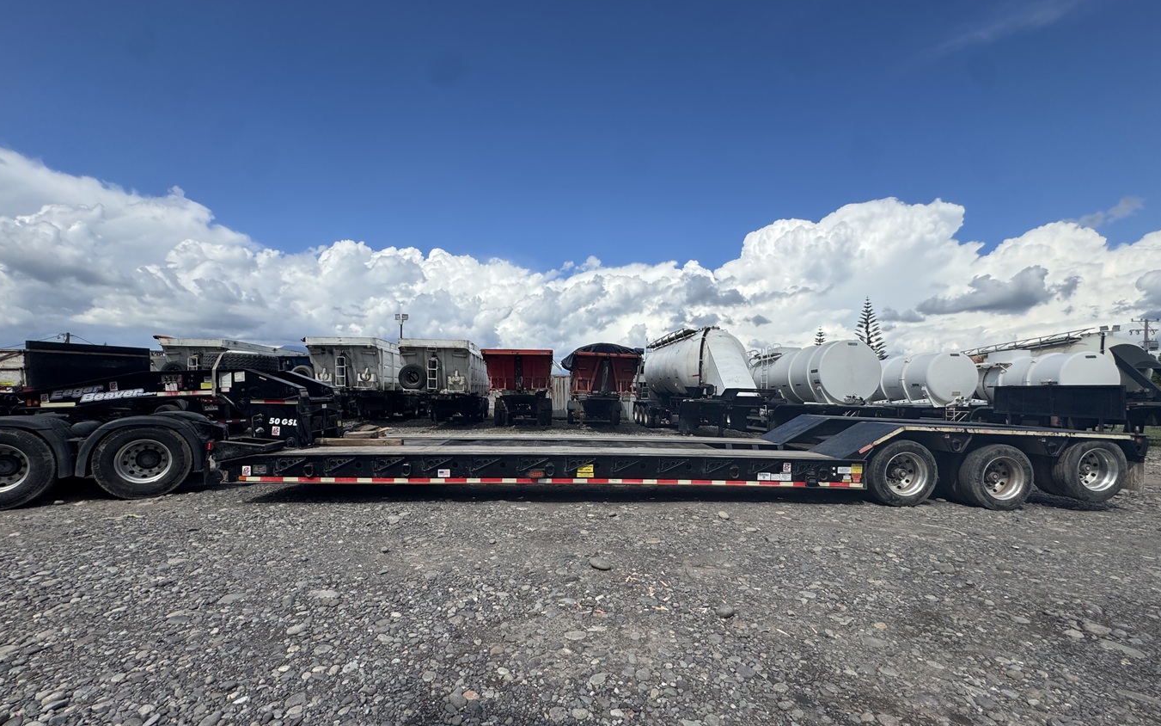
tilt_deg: +0.5
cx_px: 578
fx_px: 475
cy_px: 397
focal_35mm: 15
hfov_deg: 101.5
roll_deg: -0.3
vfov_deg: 74.6
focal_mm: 2.22
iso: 50
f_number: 2.2
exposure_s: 1/3390
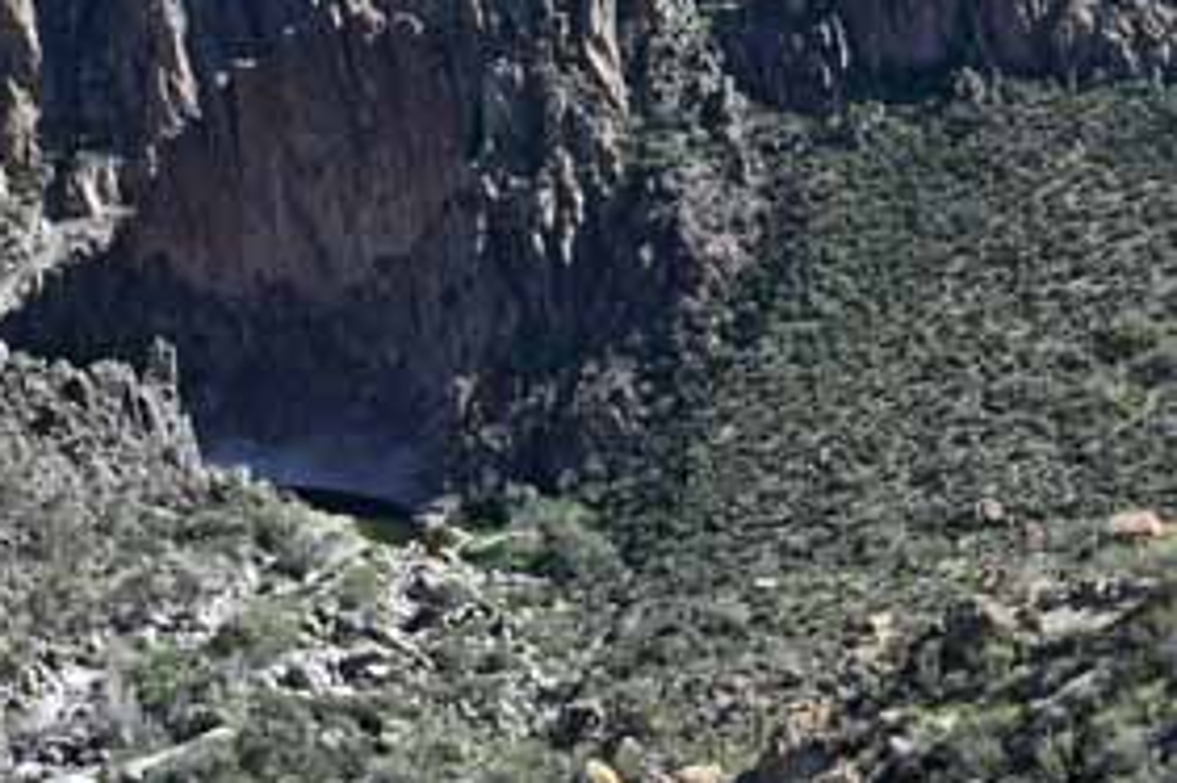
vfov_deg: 13.6
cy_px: -322
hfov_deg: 21.4
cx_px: 578
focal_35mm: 95
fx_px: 3118
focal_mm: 33.5
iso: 100
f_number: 5.6
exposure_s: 1/640
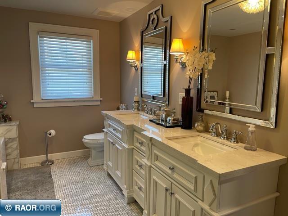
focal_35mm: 26
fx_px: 216
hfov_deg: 67.3
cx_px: 144
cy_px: 108
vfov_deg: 53.1
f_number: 1.6
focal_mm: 5.1
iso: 80
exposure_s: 1/60
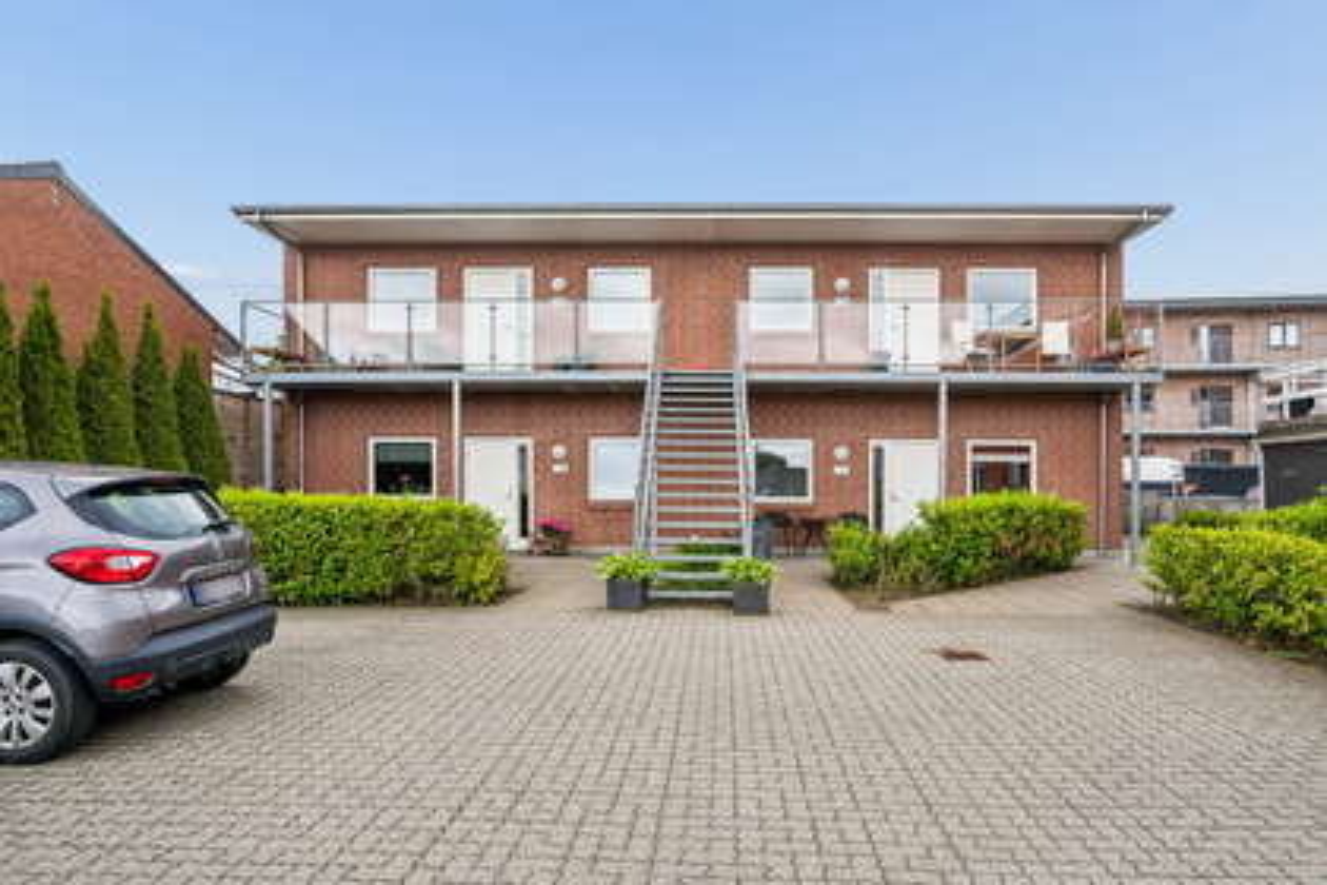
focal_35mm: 22
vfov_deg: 58.3
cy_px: 442
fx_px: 792
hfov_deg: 79.9
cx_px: 664
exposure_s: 1/125
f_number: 6.3
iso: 100
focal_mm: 21.5
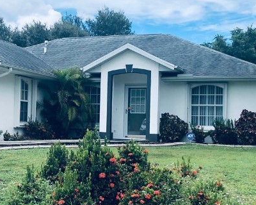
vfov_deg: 21.8
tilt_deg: +1.1
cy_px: 120
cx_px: 53
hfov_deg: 26.7
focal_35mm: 70
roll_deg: -1.7
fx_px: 530
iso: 20
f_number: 1.8
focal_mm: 3.99
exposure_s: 1/1230
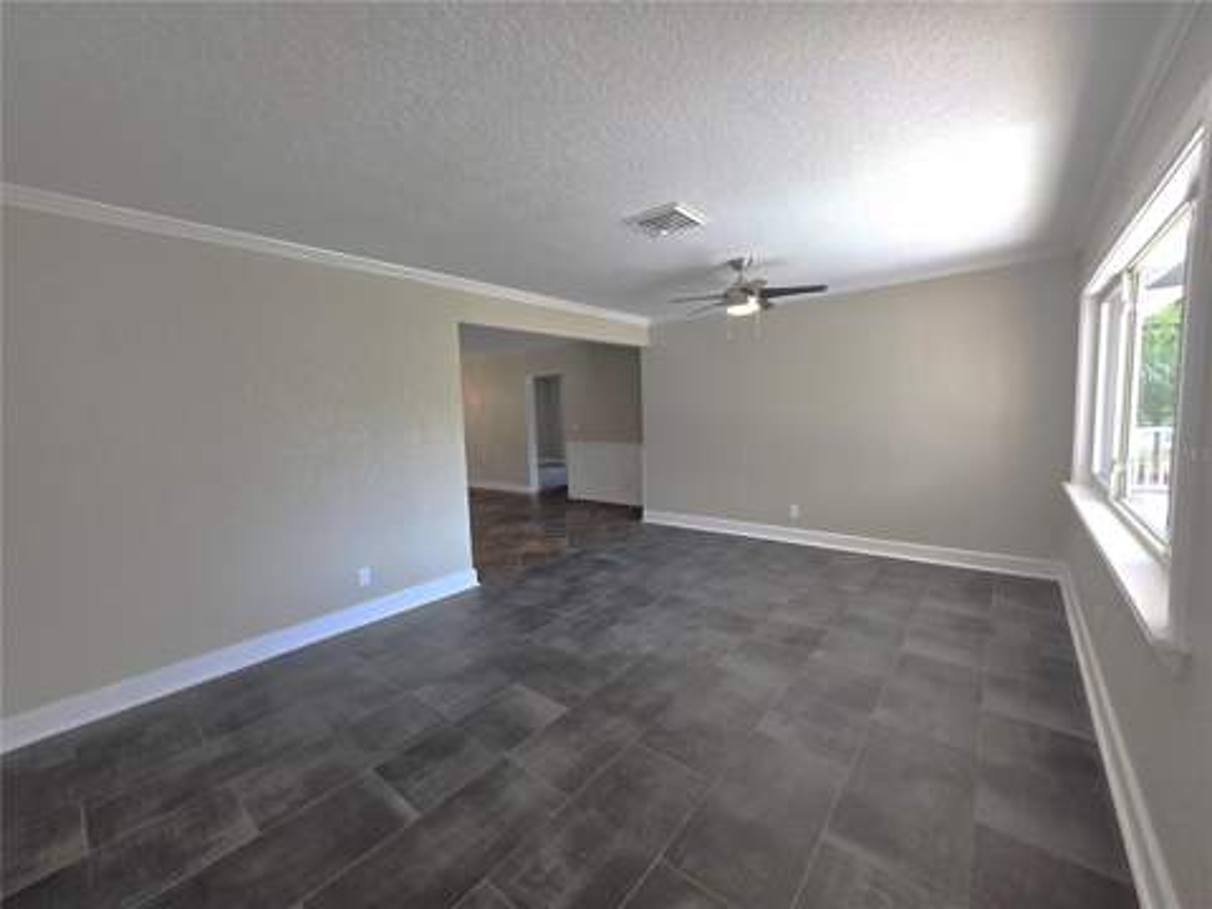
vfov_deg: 89.9
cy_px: 454
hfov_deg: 106.2
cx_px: 606
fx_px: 455
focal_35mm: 13
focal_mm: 2.2
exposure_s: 1/120
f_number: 1.9
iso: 50
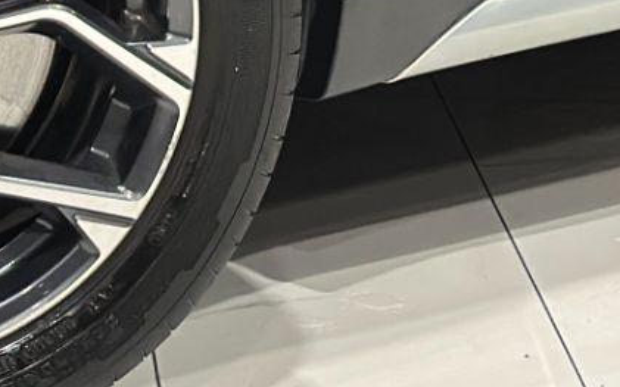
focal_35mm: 232
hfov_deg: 8.8
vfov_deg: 5.5
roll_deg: +0.2
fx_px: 3920
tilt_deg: -6.8
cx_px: -381
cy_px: -508
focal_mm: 6.86
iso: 250
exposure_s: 1/60
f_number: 1.78
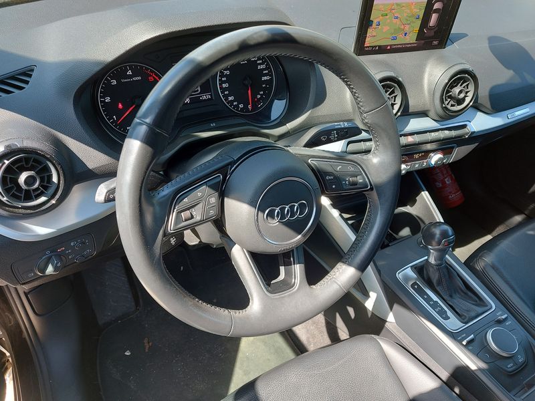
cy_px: 200
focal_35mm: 24
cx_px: 268
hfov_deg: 71.6
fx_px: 371
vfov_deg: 56.8
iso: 40
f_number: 1.8
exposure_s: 1/100
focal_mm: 5.23
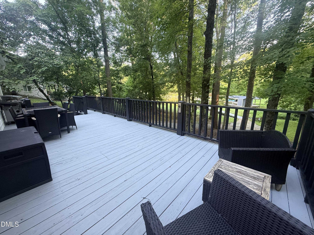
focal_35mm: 14
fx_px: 127
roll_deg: +0.8
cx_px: 157
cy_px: 118
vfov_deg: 85.7
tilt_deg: -12.6
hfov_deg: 102.1
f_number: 2.2
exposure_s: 1/99
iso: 160
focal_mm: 2.22
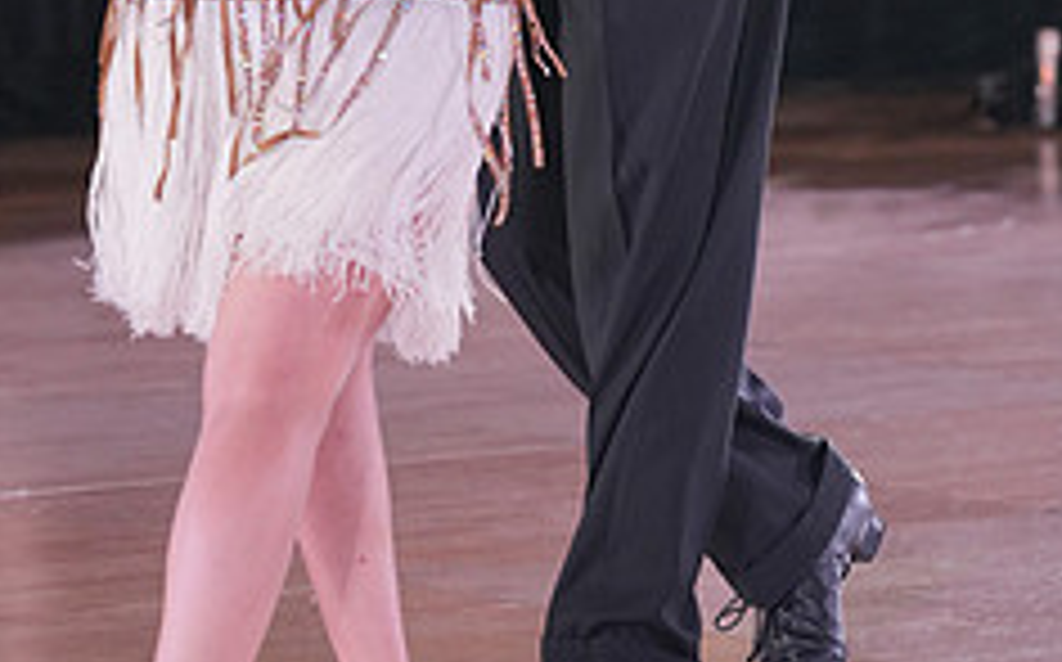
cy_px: -194
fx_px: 7258
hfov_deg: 8.4
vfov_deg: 5.2
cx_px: 542
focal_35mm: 251
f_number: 4
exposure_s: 1/400
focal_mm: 100
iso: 2000
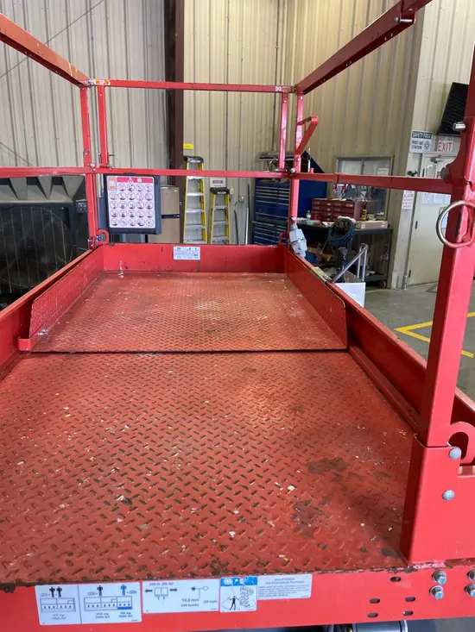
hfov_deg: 53.1
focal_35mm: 26
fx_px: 476
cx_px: 238
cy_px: 316
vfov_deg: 67.3
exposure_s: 1/60
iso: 125
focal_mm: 4.2
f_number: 1.6
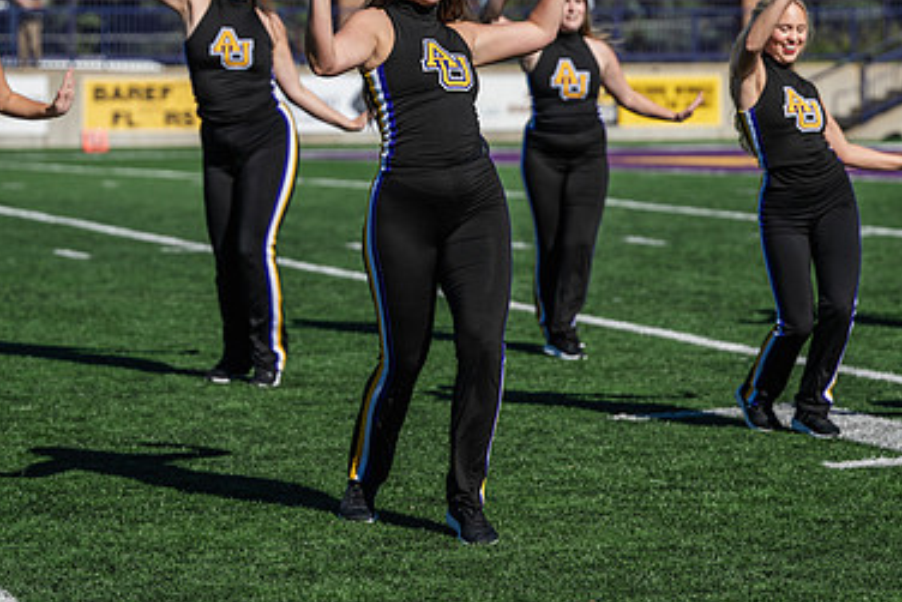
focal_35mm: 151
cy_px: 171
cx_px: 427
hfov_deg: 13.6
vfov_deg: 9.1
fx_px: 3785
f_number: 3.2
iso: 80
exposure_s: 1/1600
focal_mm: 98
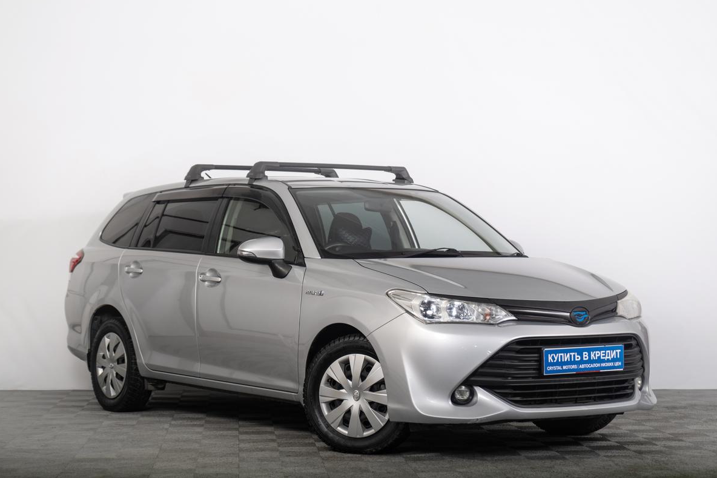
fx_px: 1474
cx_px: 362
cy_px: 236
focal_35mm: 74
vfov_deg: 18.4
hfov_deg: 27.3
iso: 125
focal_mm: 48.5
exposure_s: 1/125
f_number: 4
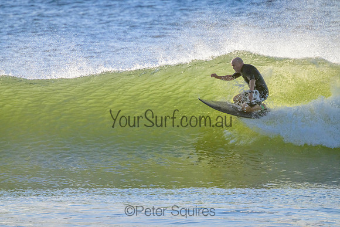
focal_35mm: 911
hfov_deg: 2.3
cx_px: 146
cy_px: 112
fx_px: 8602
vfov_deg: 1.5
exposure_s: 1/2000
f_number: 11
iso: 1400
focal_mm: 800
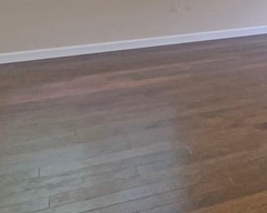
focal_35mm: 108
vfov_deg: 13.9
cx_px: 484
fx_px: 852
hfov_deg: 15.3
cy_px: -31
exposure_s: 1/60
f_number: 1.8
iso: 100
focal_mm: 4.25
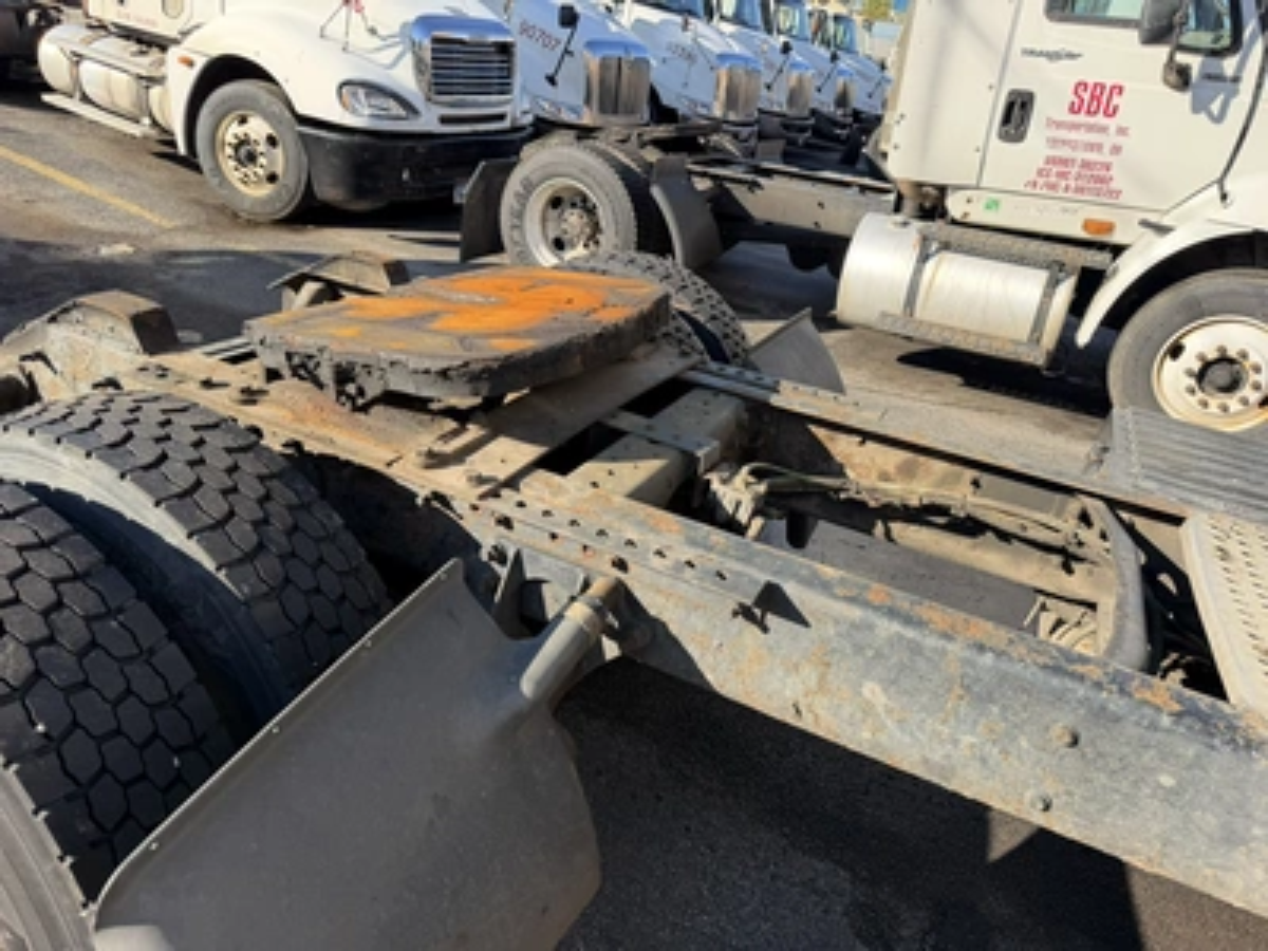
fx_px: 879
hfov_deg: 71.6
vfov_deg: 56.8
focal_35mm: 24
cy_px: 476
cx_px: 634
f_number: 1.78
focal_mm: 6.76
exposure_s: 1/1314
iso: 100
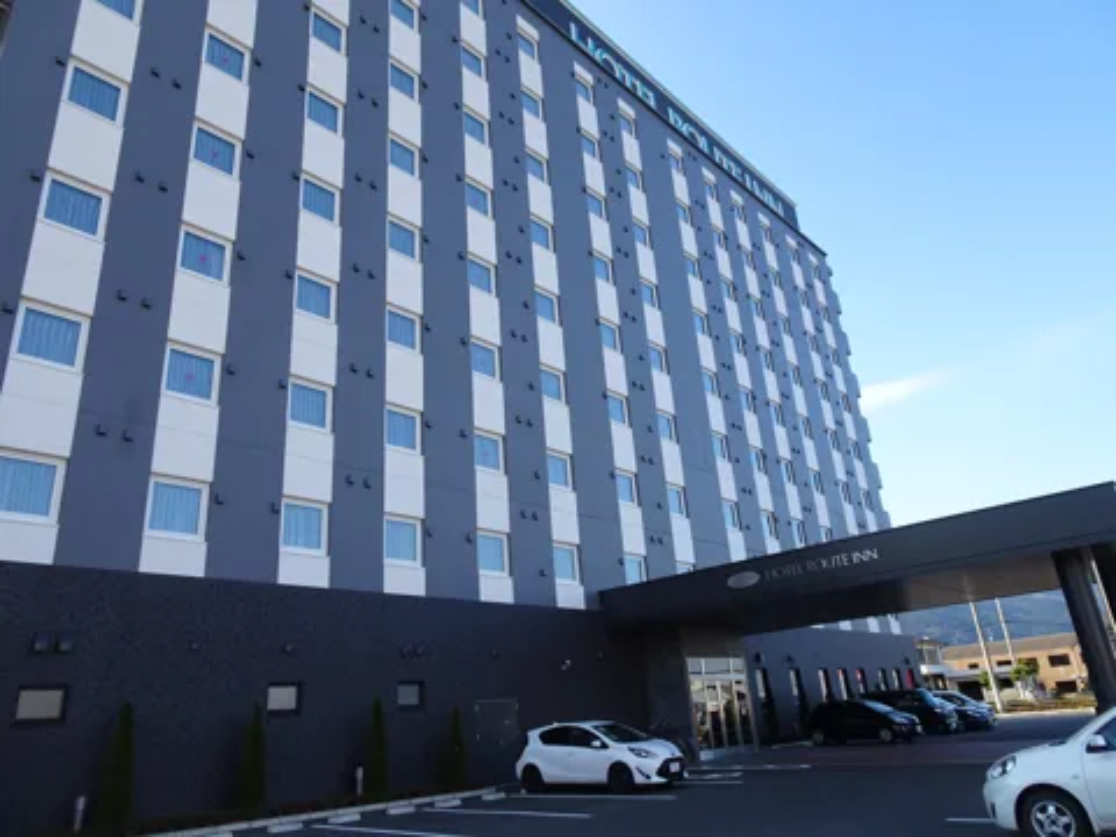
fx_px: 774
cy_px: 418
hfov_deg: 71.6
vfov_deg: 56.8
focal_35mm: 24
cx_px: 558
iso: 80
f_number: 3.5
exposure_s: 1/320
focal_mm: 4.1
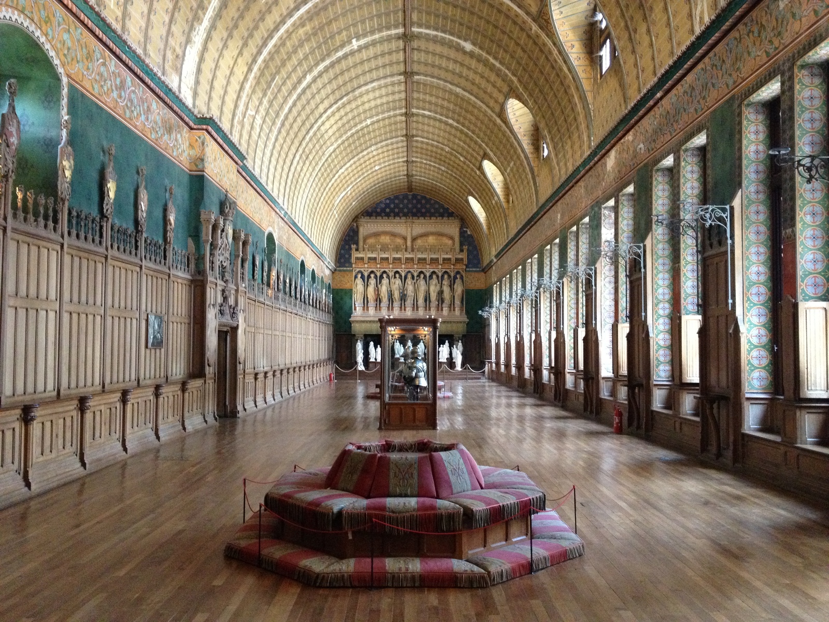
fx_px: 838
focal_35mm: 35
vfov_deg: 40.7
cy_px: 311
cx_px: 414
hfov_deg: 52.6
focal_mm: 4.28
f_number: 2.4
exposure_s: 1/20
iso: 400
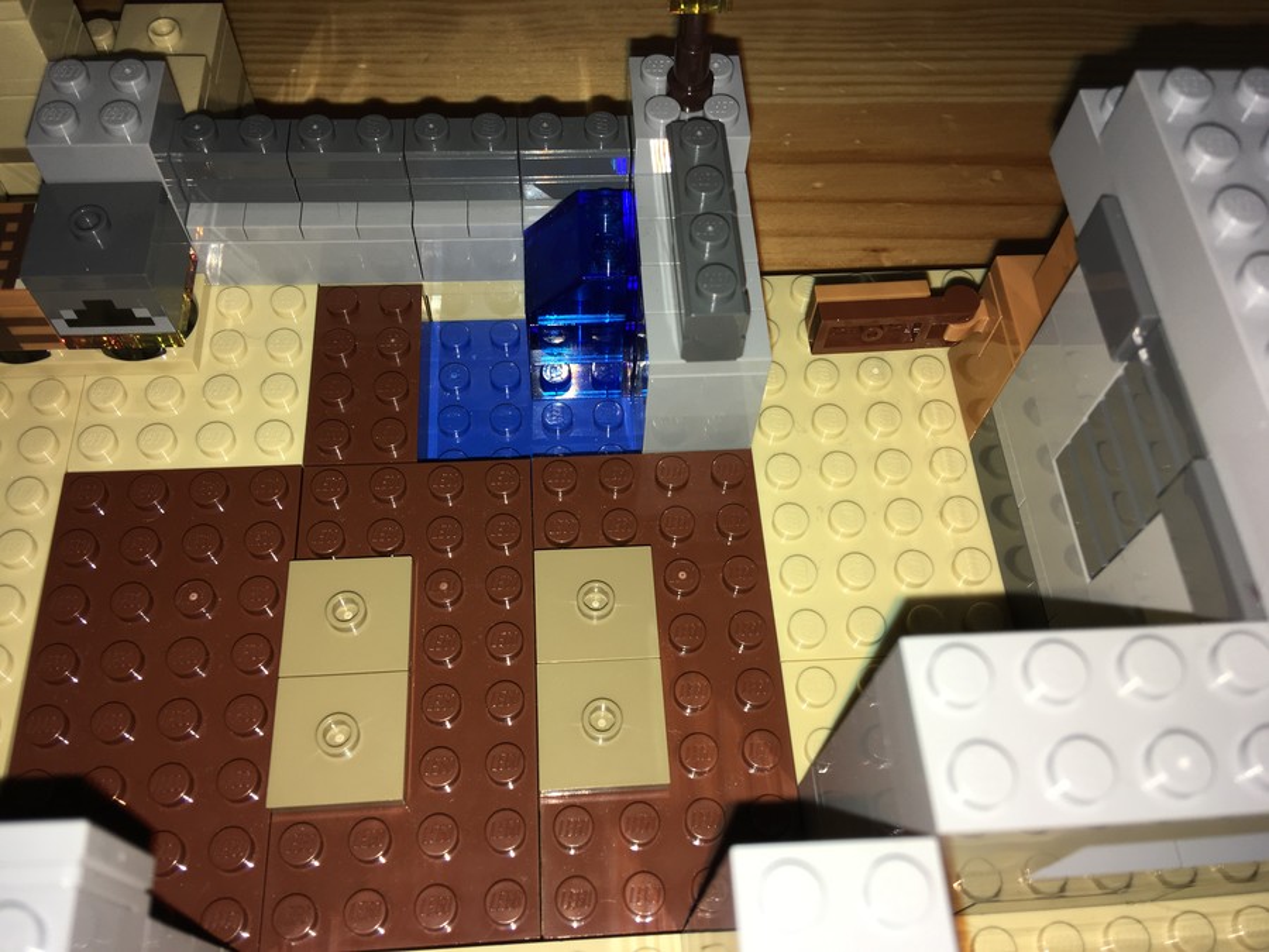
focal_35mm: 29
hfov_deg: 61.7
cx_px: 634
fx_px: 1063
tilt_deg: -62.0
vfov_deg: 48.2
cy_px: 476
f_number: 2.2
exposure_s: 1/153
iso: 25
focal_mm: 4.15
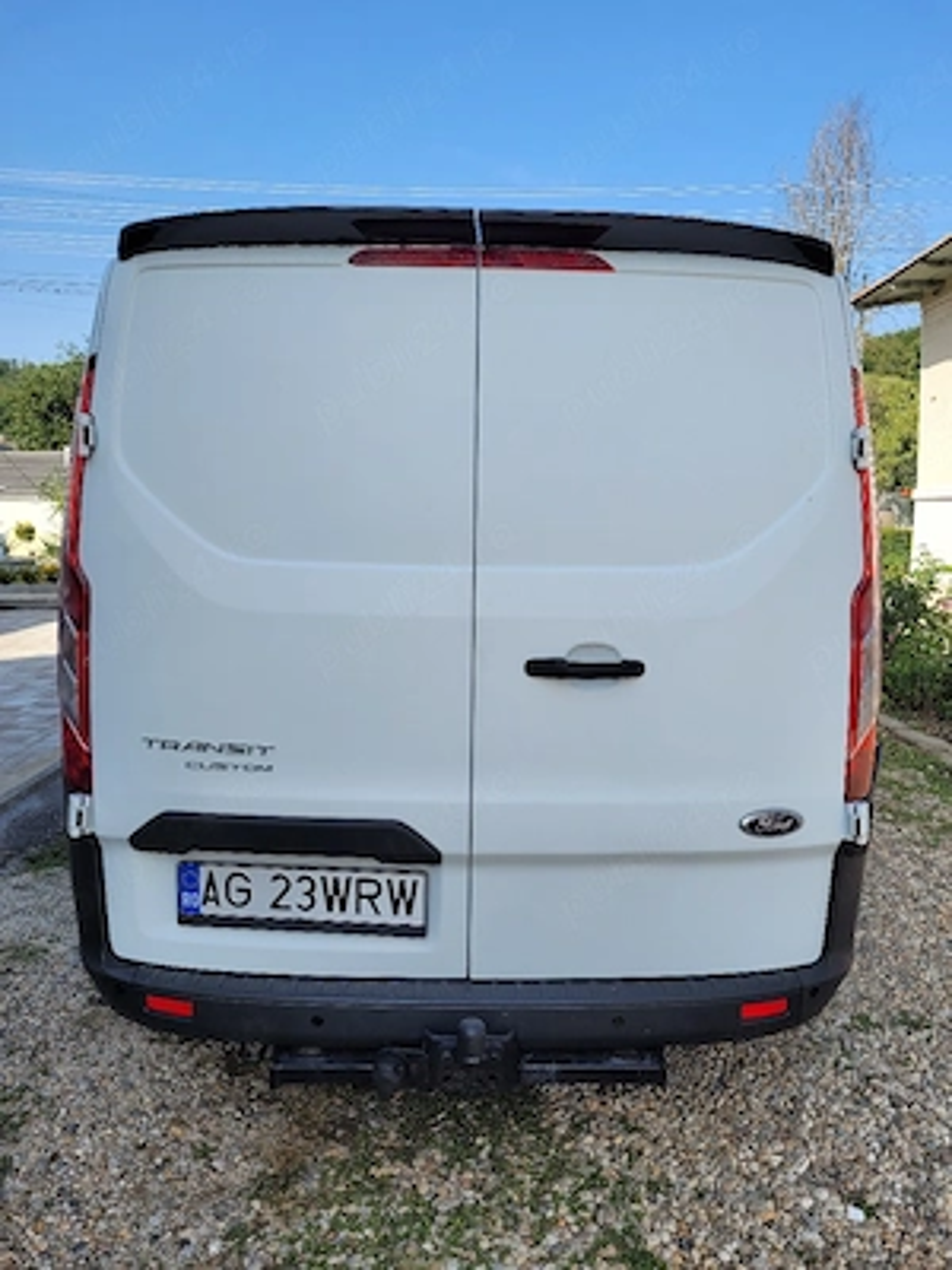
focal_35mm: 26
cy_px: 635
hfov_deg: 53.1
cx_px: 476
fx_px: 953
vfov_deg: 67.3
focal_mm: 5.4
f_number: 1.8
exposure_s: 1/1429
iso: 40
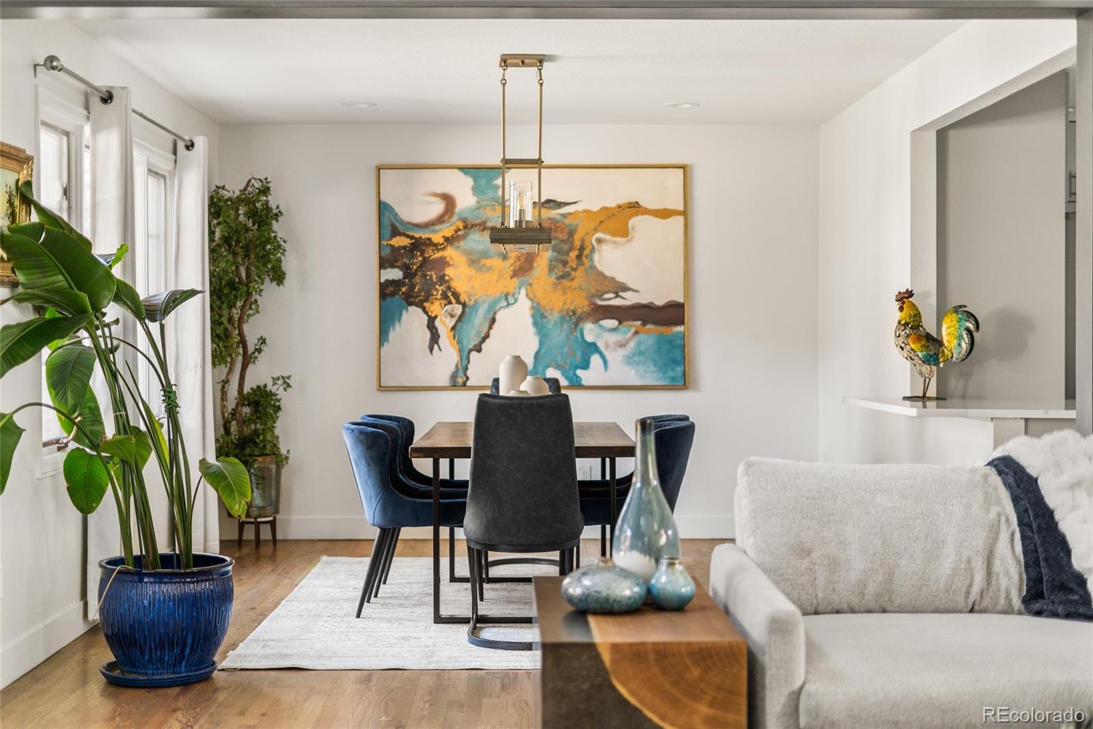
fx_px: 1518
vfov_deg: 27.0
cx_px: 546
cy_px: 364
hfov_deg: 39.6
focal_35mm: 50
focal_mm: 50
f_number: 1.8
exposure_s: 1/13
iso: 500
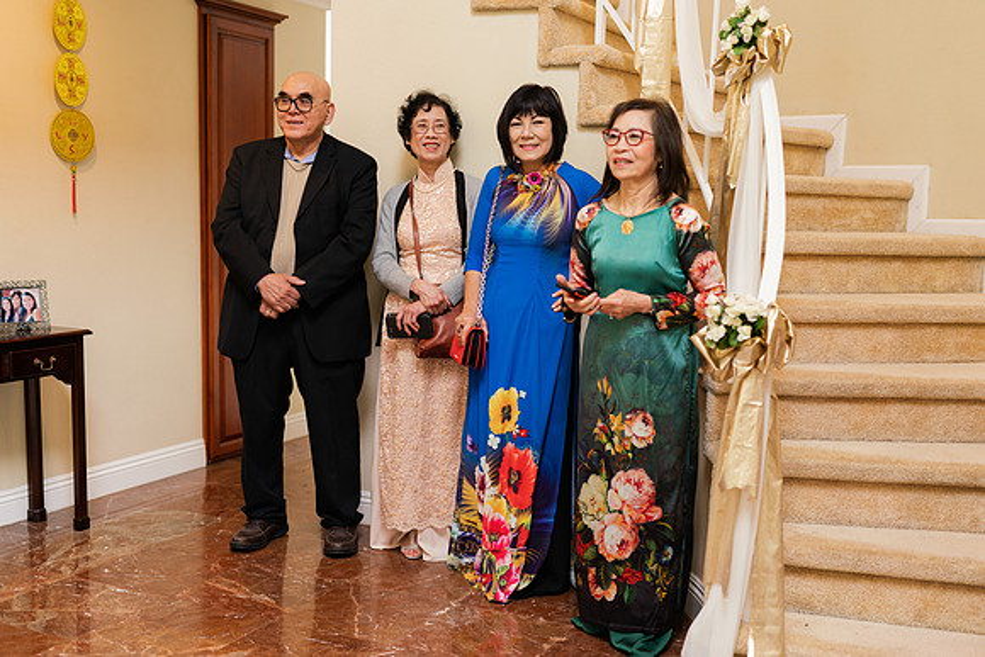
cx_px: 515
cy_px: 366
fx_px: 1189
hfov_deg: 45.0
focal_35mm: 43
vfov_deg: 30.9
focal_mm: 35
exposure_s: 1/80
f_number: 1.4
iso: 160
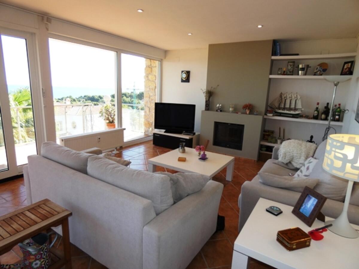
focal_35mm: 20
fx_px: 207
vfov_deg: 66.0
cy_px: 134
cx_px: 180
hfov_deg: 81.7
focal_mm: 3.6
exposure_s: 1/200
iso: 80
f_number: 2.8
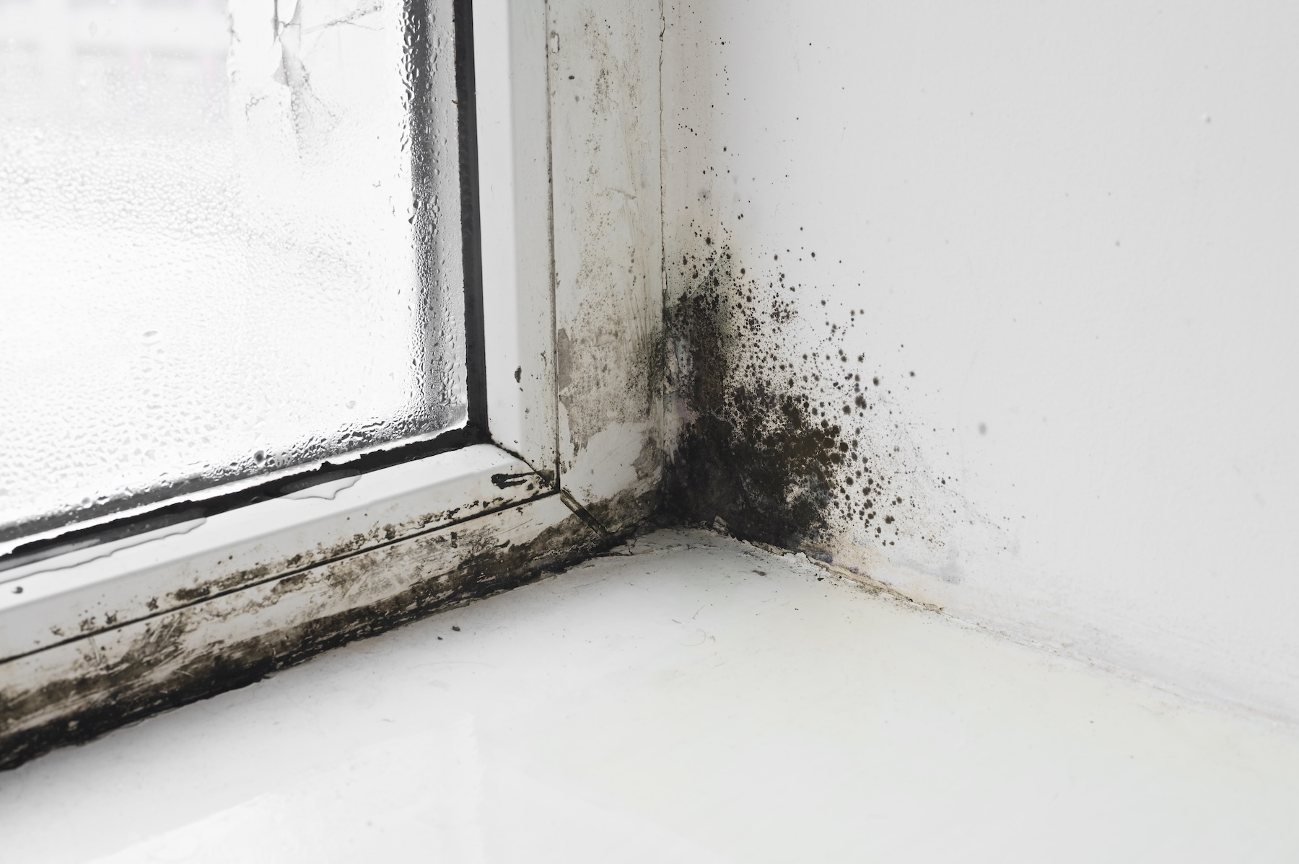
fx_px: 1803
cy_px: 432
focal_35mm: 50
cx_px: 650
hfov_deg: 39.6
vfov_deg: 27.0
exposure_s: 1/25
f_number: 10
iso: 200
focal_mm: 50
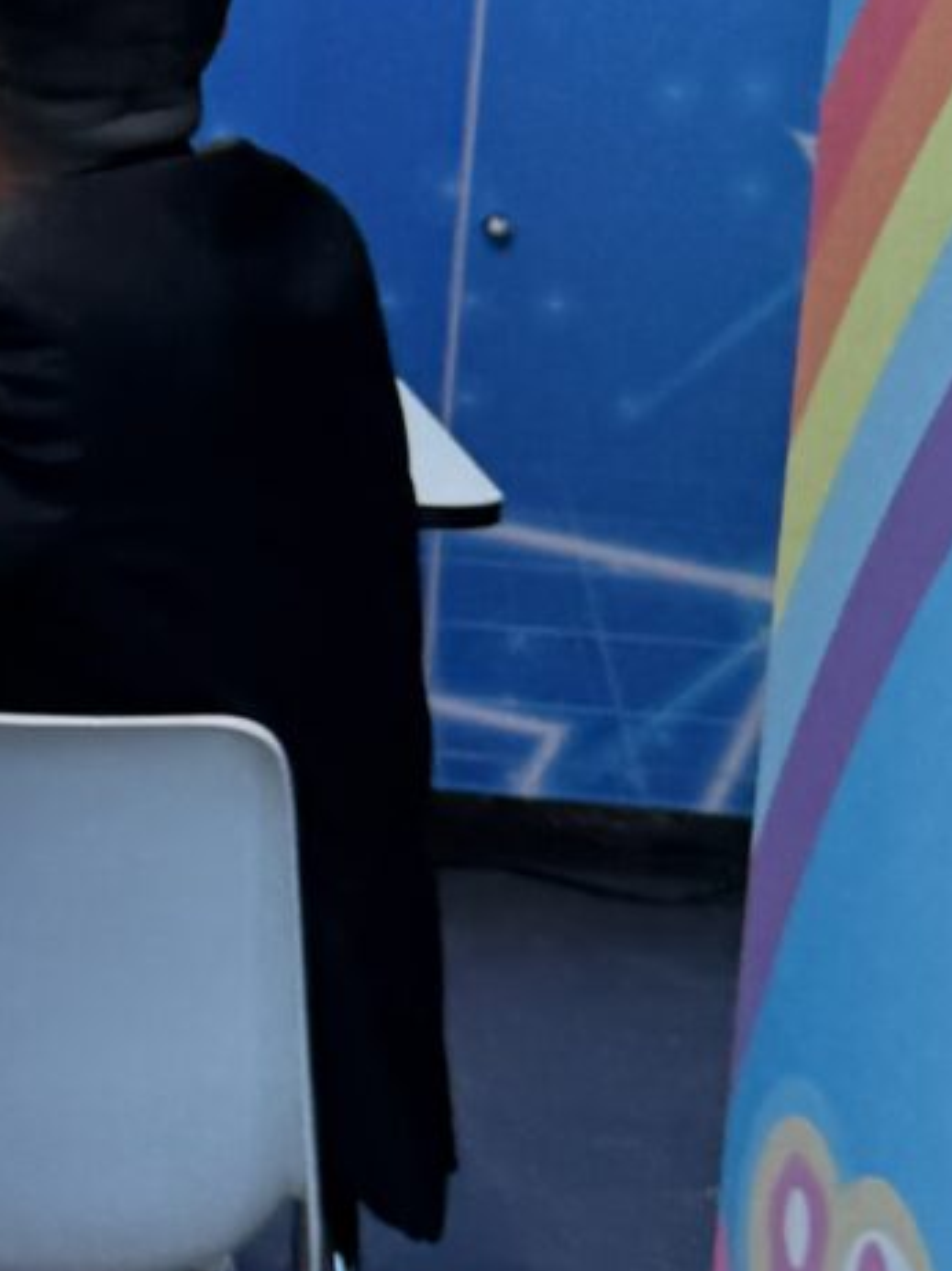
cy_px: 259
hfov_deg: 10.1
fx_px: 4881
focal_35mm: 133
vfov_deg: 14.8
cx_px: -1065
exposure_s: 1/100
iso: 64
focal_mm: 6.76
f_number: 1.78
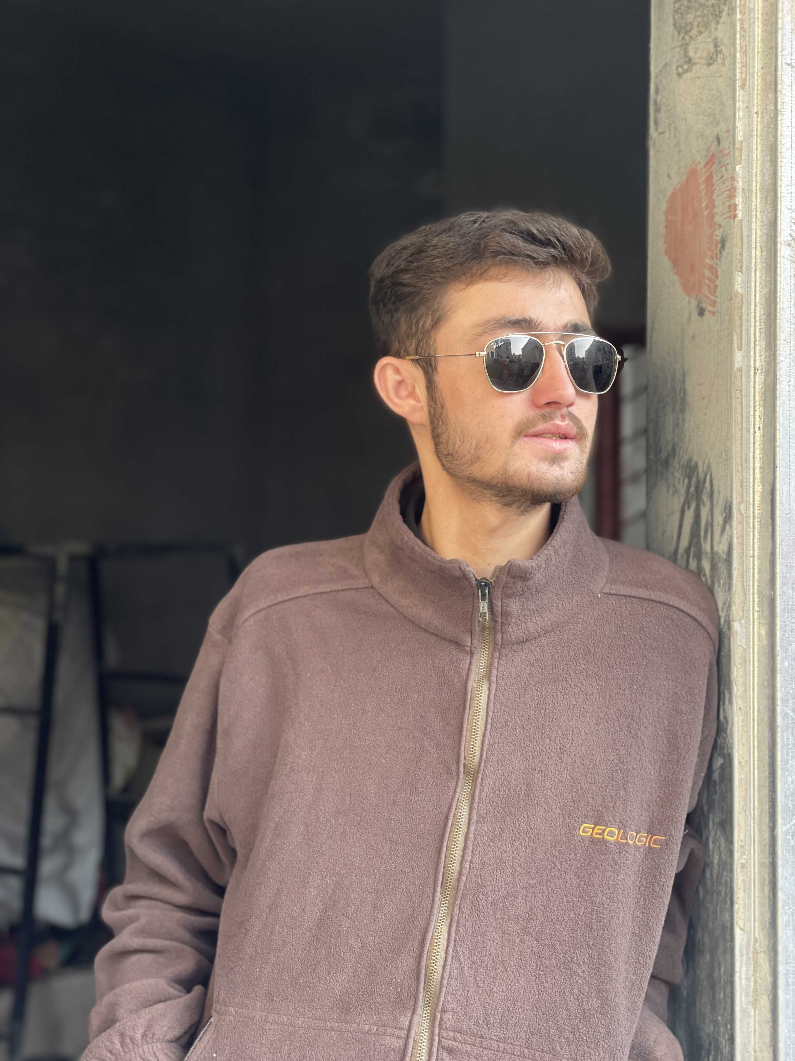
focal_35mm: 52
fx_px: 1592
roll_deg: -0.1
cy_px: 530
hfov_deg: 28.0
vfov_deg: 36.8
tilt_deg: +1.1
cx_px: 398
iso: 40
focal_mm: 6
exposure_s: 1/122
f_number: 2
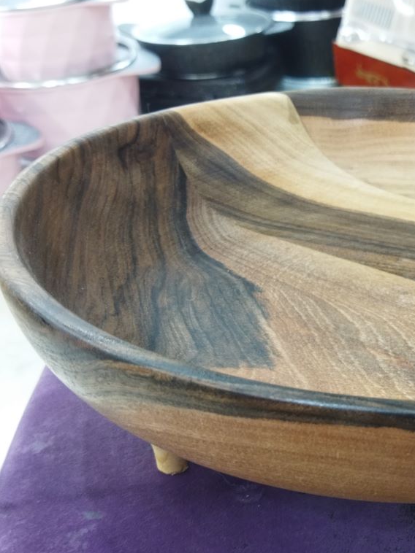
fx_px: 912
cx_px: 414
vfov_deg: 33.7
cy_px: 336
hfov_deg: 24.5
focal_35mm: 57
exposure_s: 1/126
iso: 99
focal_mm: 4.71
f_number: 1.79
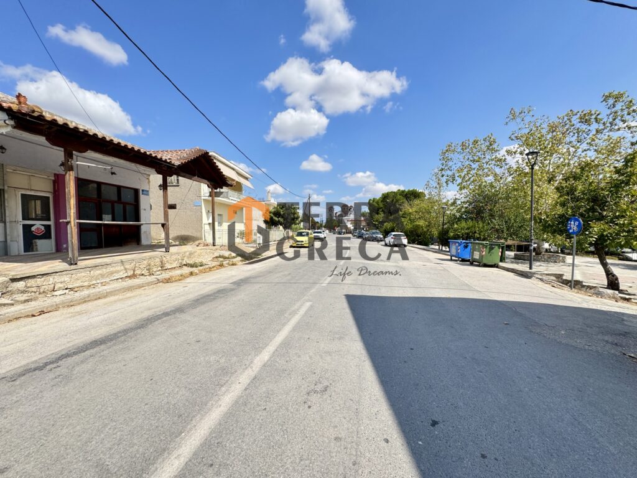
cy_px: 239
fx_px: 258
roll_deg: +0.4
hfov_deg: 102.1
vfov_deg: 85.7
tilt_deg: -2.1
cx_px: 318
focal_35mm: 14
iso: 50
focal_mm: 2.22
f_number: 2.2
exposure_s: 1/1395
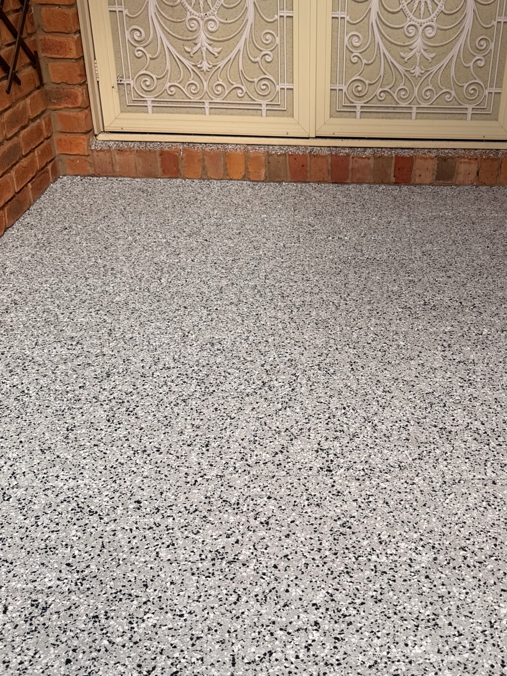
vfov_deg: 50.1
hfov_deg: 38.3
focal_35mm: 37
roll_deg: -1.6
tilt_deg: -31.9
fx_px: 723
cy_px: 373
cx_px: 334
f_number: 1.78
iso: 80
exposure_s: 1/4405
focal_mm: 6.76
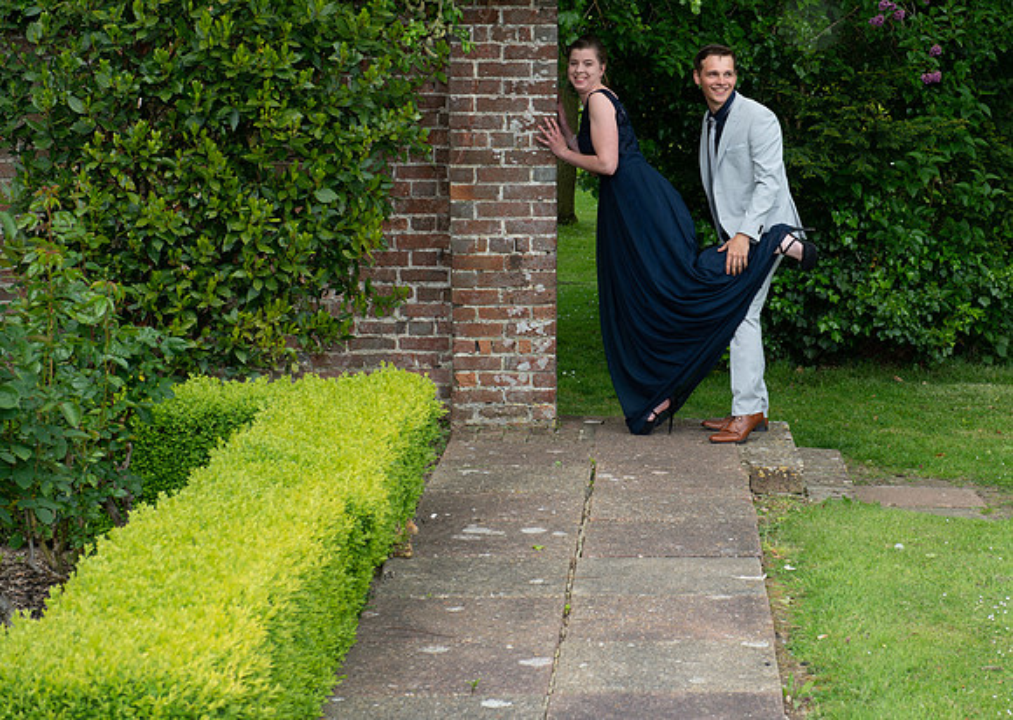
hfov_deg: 21.2
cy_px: 258
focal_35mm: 94
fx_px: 2699
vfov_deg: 15.2
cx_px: 695
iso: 100
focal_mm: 70
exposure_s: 1/100
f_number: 5.6
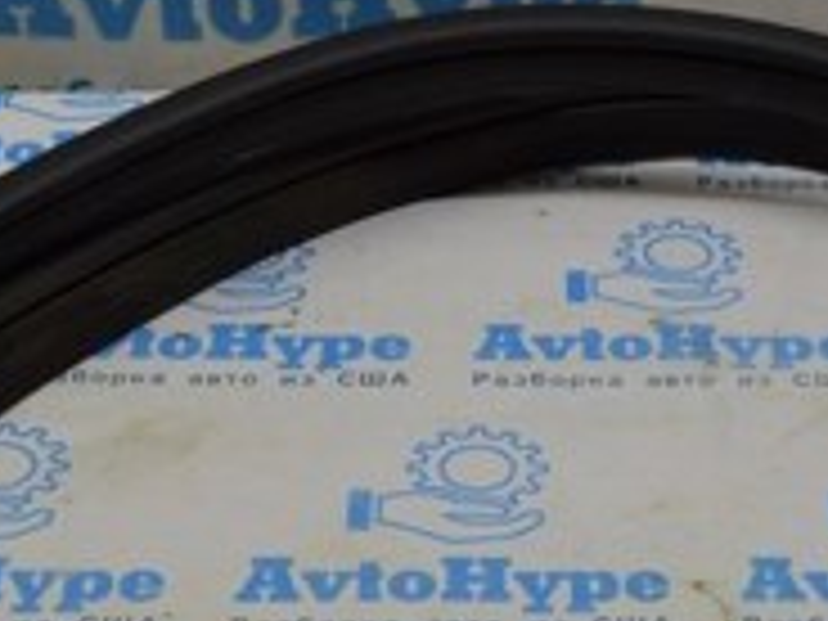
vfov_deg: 13.4
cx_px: 576
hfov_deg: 17.8
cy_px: 529
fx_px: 2631
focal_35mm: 110
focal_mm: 22
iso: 250
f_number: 5.6
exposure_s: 1/60
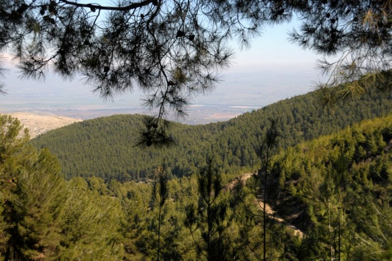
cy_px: 130
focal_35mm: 52
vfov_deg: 25.7
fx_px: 571
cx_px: 196
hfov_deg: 37.9
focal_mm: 35
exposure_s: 1/640
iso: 250
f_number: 6.3
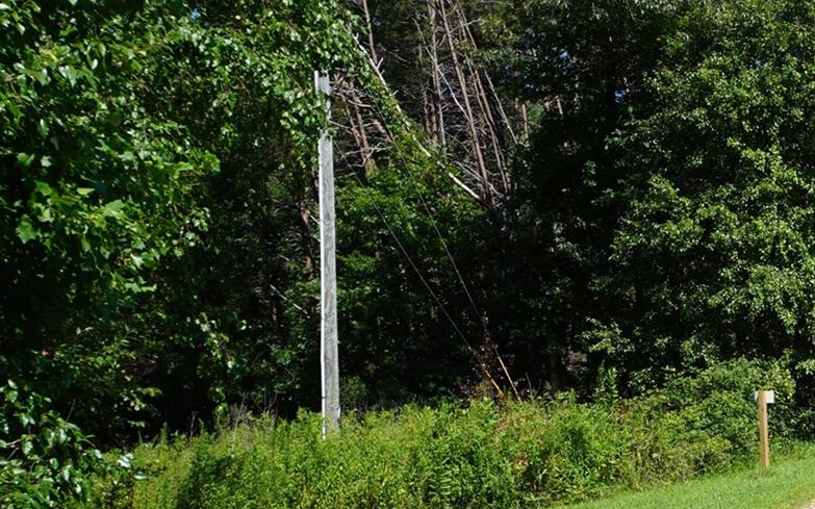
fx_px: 1421
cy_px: 497
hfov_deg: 30.0
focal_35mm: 64
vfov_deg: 19.8
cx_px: 799
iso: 100
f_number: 5
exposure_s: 1/640
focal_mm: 16
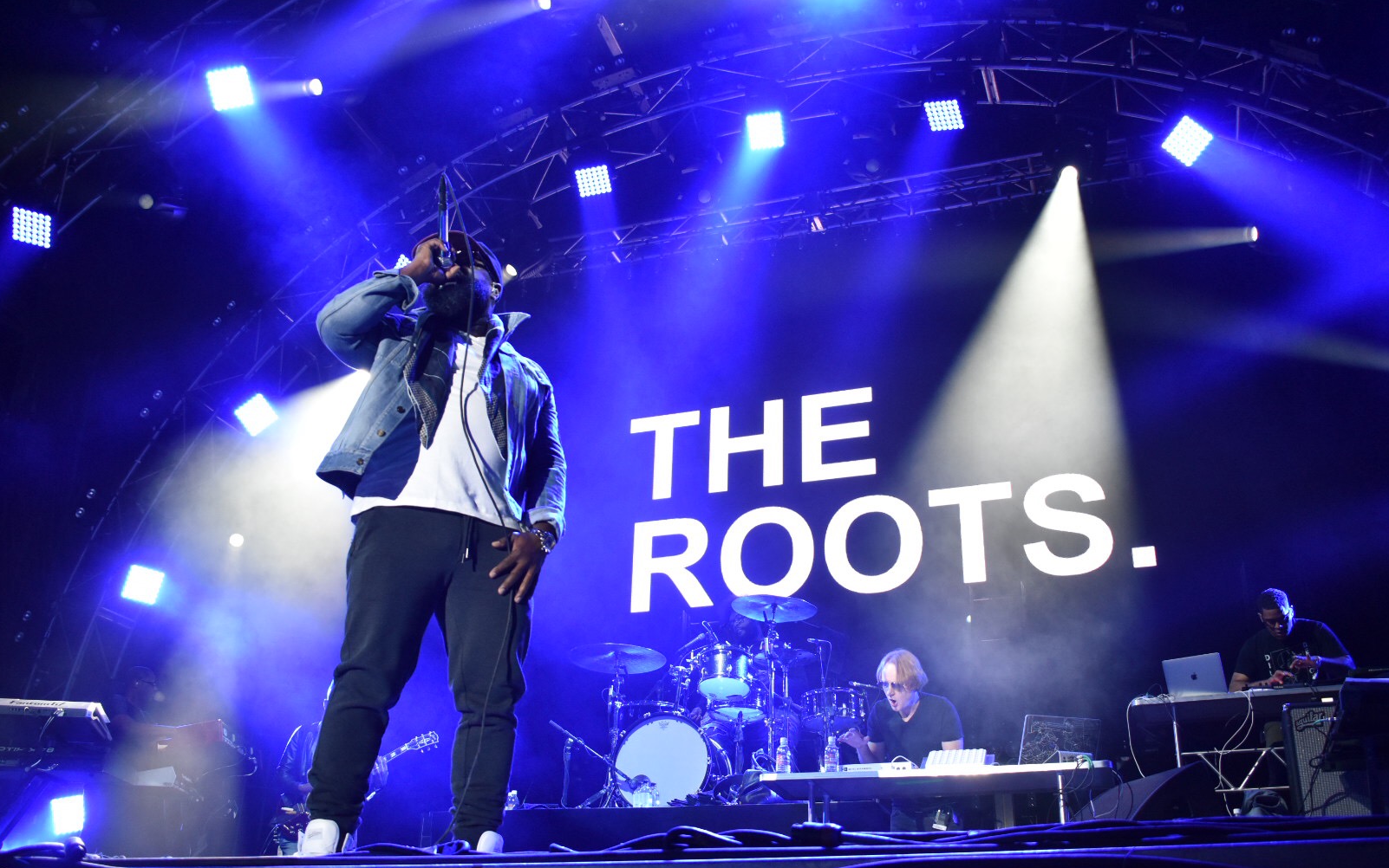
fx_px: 1287
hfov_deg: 56.7
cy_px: 453
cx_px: 695
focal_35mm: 34
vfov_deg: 37.3
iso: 1600
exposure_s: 1/250
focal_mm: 22
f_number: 4
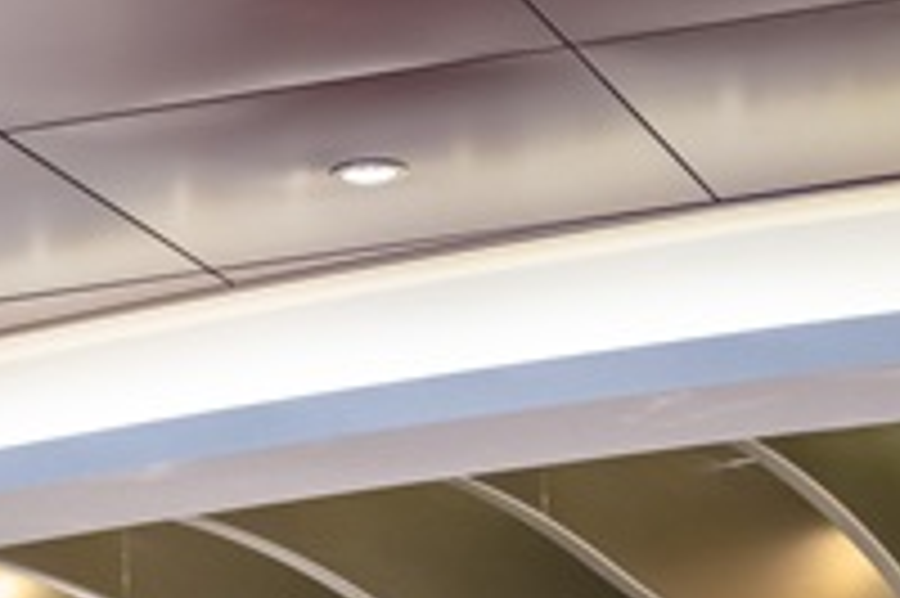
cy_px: 1272
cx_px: -180
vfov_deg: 8.6
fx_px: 3747
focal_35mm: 150
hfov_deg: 13.3
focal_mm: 30
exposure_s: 1/15
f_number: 11
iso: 400
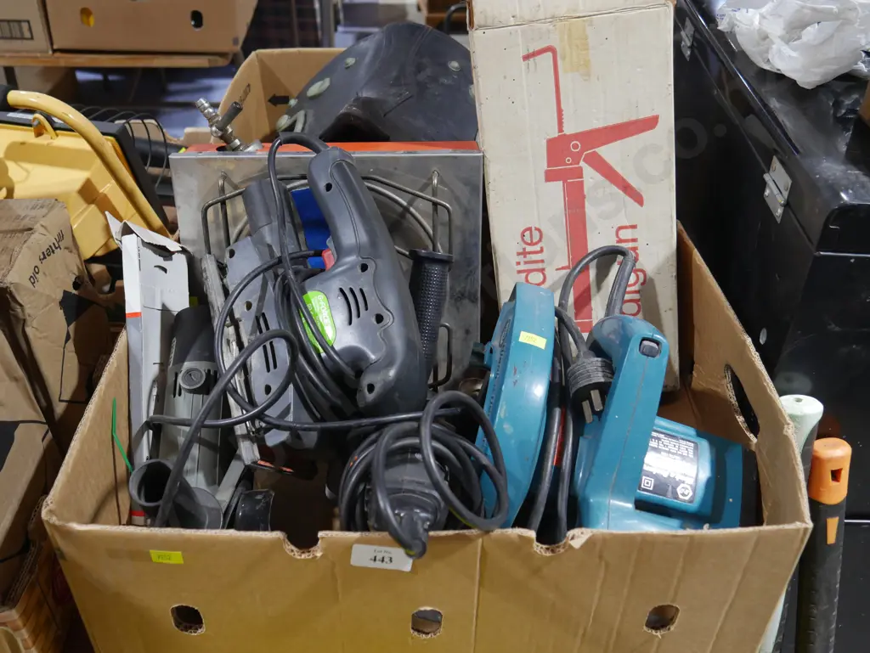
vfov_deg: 41.8
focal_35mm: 34
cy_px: 326
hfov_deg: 53.9
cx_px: 435
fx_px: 855
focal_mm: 17
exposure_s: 1/60
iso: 800
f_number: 4
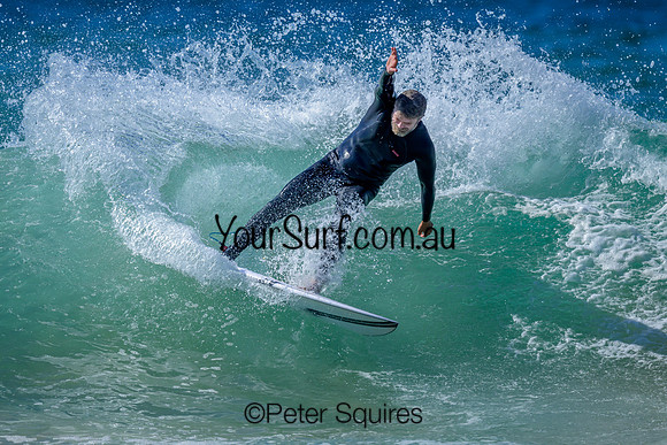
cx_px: 305
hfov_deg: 2.4
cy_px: 217
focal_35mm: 868
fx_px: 16091
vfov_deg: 1.6
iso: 250
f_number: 6.3
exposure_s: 1/2000
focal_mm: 800
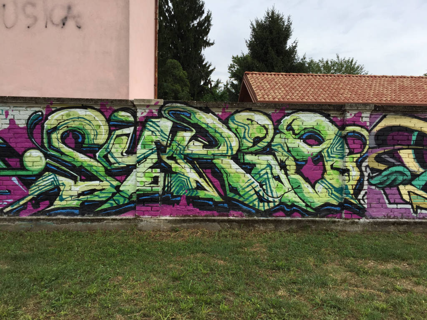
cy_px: 160
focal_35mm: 29
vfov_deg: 48.2
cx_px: 214
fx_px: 358
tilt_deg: -1.9
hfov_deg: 61.7
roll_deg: -2.0
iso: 32
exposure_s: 1/1199
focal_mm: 4.15
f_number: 2.2
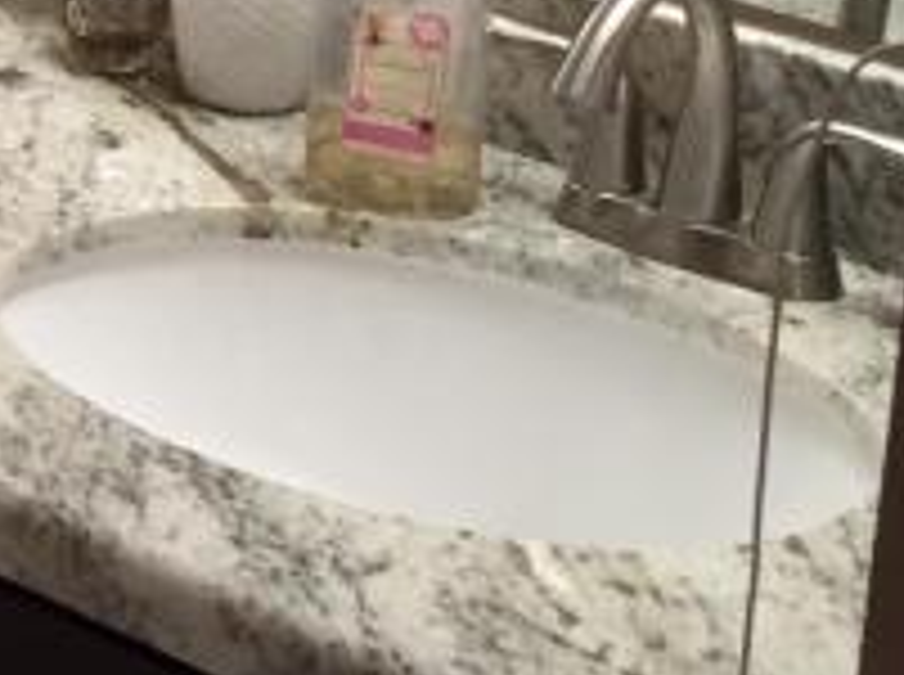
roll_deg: +0.0
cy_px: -180
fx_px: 3858
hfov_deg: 12.3
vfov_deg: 9.8
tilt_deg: -15.8
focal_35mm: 148
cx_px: -666
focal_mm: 4.15
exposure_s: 1/30
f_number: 2.2
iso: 100
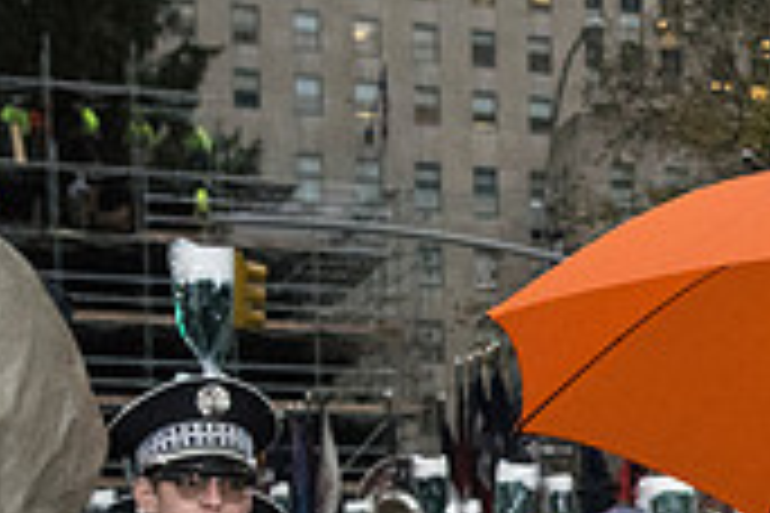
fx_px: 2246
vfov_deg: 12.4
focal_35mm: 105
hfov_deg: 18.2
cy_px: 758
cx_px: 1000
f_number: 4
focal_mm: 31
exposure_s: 1/2500
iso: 10000
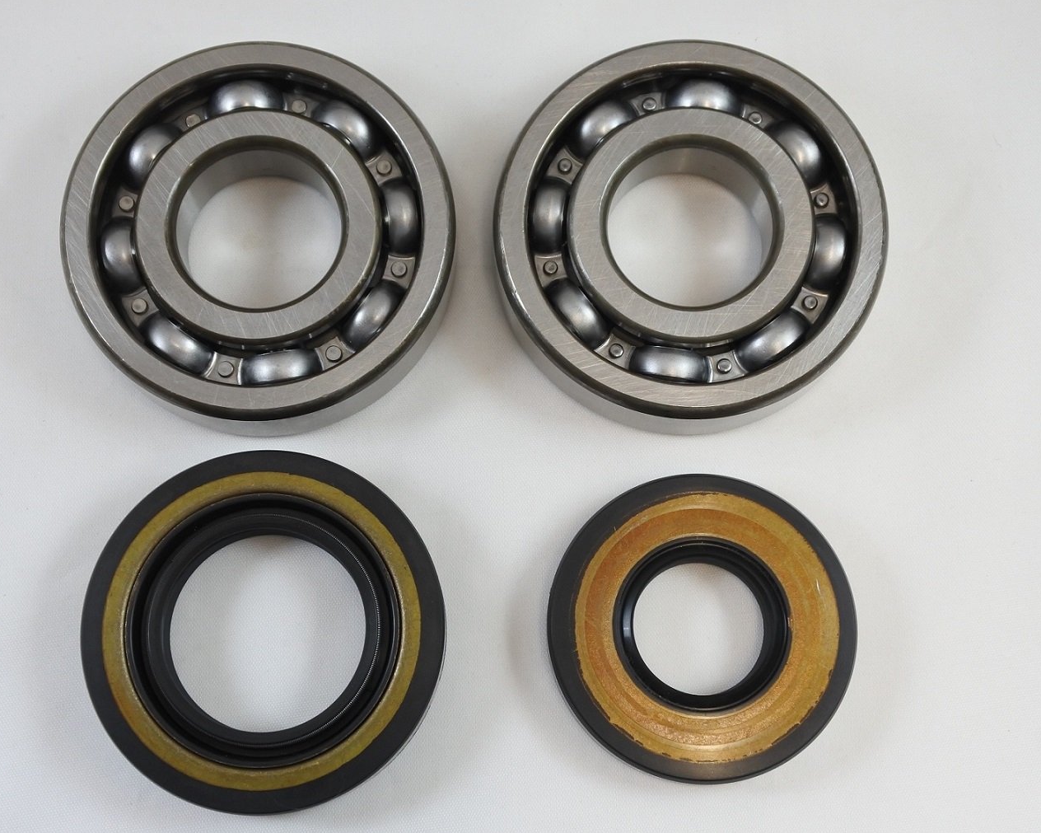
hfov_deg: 38.8
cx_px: 479
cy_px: 420
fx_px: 1479
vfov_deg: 31.4
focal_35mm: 48
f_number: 4.2
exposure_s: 1/125
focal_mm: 15.7
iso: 400
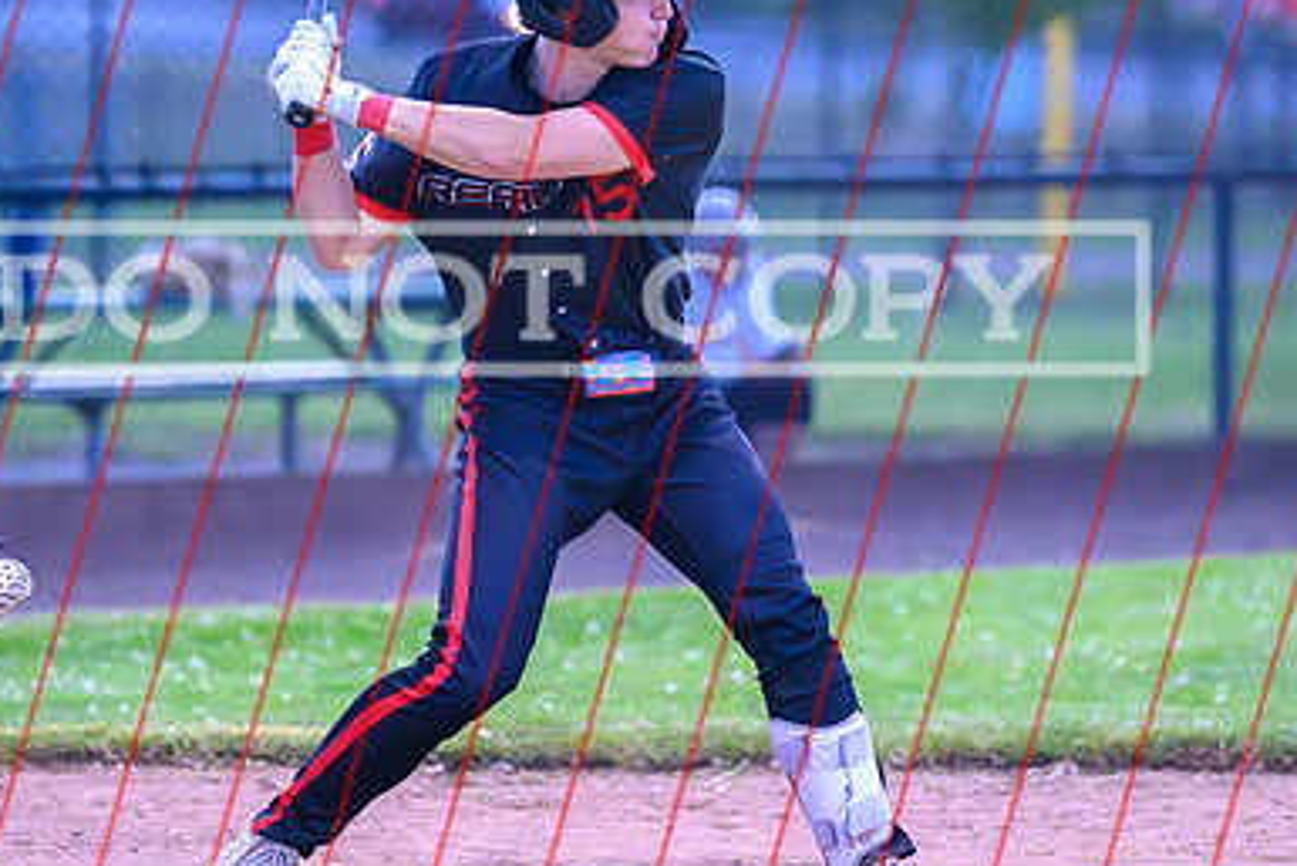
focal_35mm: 302
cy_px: 267
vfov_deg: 4.6
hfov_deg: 6.8
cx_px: 601
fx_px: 10884
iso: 12800
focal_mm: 165
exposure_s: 1/2500
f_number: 2.8
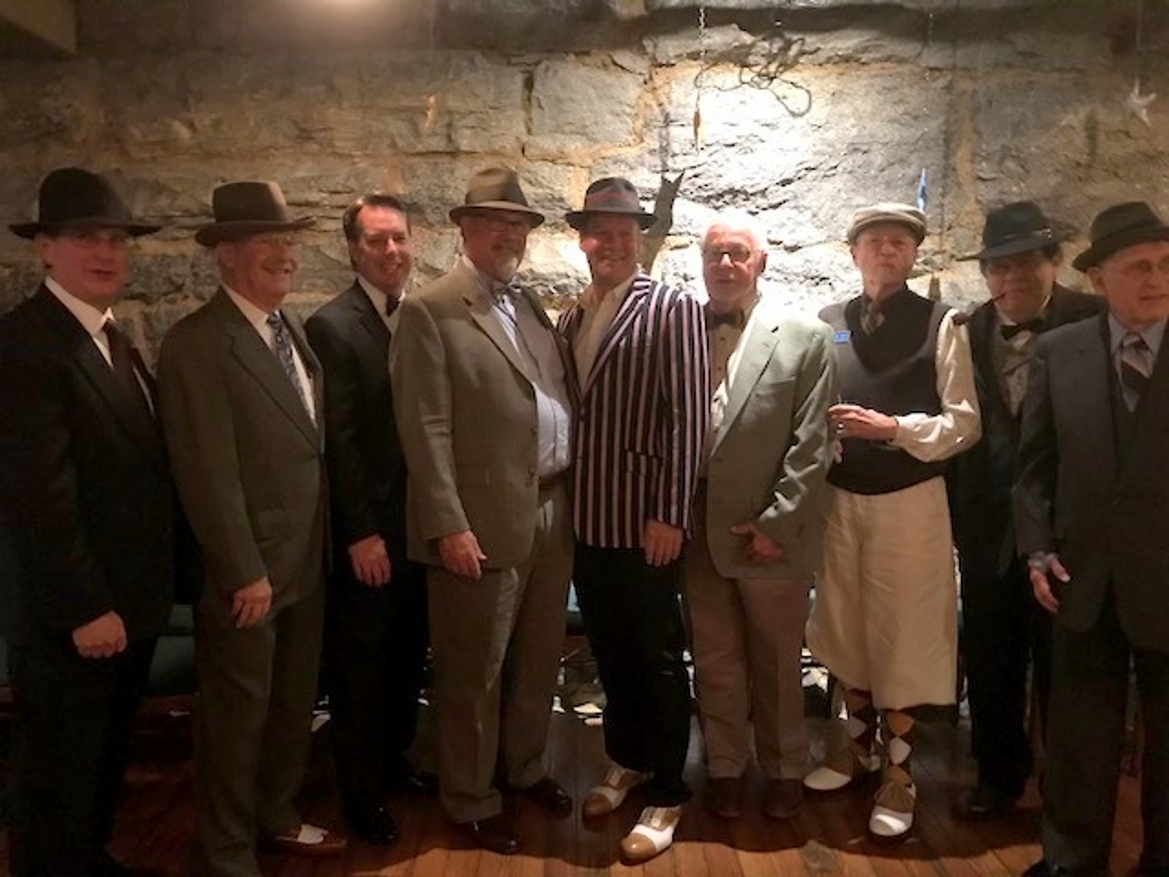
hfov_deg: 63.4
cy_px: 438
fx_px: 946
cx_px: 584
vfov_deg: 49.7
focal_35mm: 28
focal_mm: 3.99
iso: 100
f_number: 1.8
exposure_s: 1/4
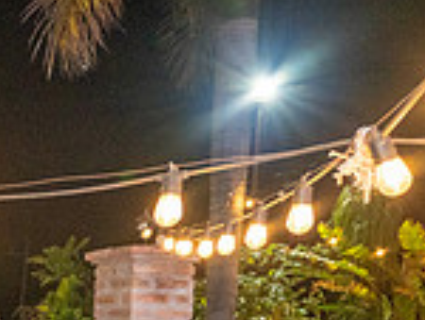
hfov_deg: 15.7
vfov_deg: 13.4
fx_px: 1279
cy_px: 497
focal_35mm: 104
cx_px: -374
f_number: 5
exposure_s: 1/80
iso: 2500
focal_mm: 28
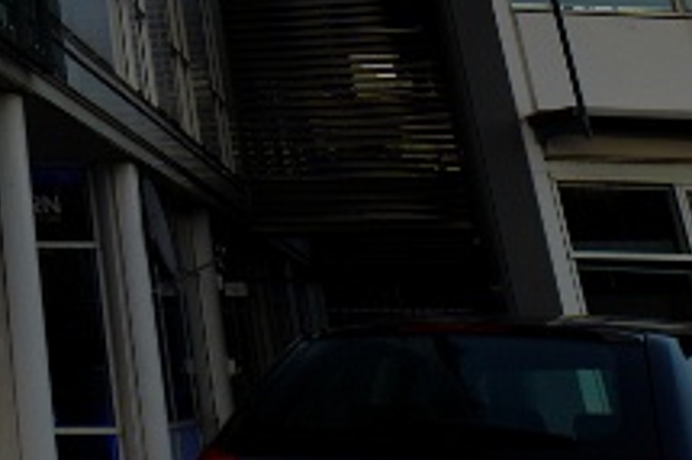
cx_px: -323
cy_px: -592
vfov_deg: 13.1
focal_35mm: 83
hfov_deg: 21.0
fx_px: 1594
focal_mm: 12
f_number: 8
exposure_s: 1/40
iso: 100
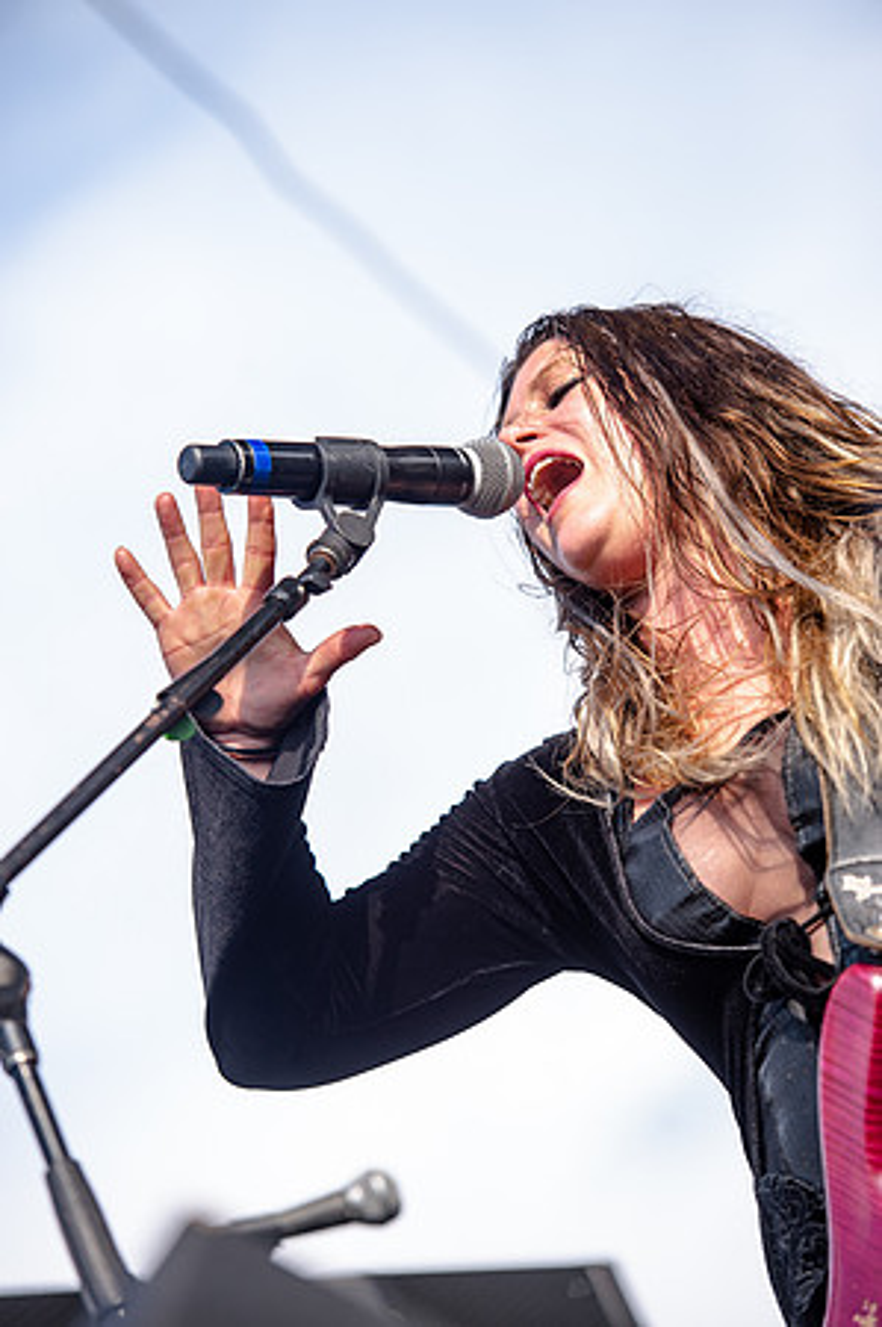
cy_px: 664
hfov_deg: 8.8
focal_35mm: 155
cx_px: 441
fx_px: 5709
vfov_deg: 13.3
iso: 125
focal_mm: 155
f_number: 4
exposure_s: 1/640
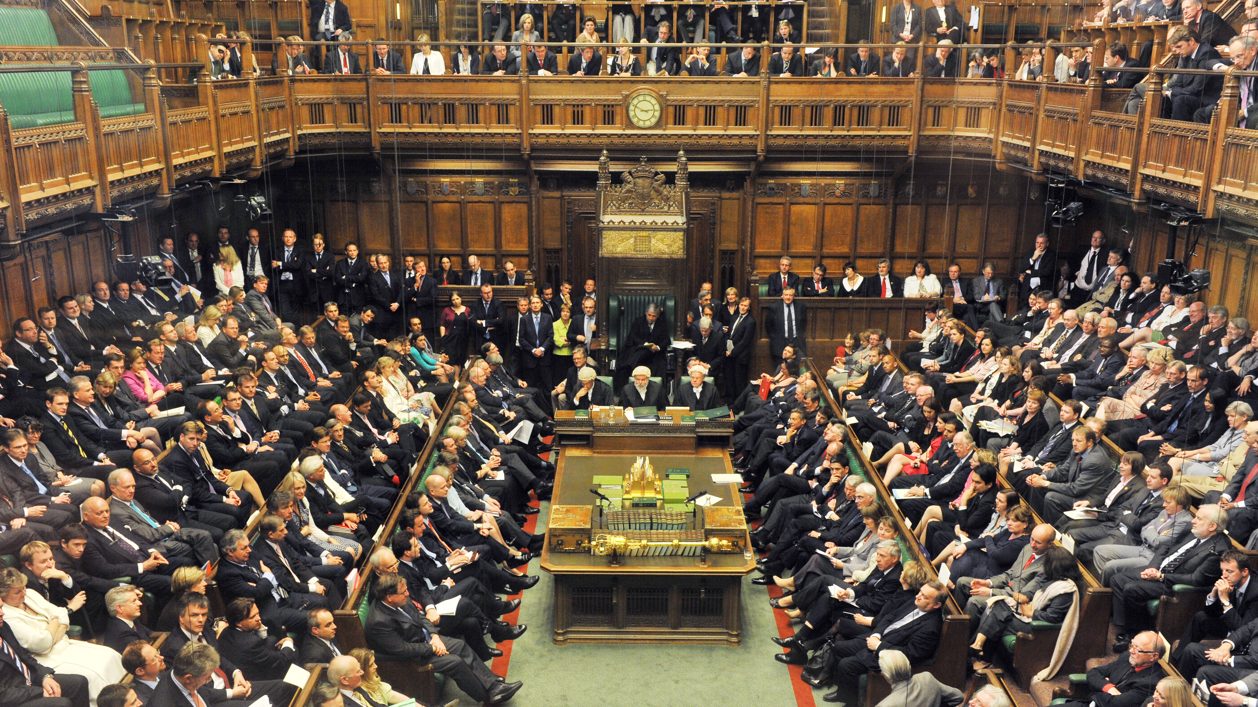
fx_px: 1134
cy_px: 386
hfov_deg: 58.0
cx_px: 623
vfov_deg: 34.6
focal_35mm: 34
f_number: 7.1
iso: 1600
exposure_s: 1/50
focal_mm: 32
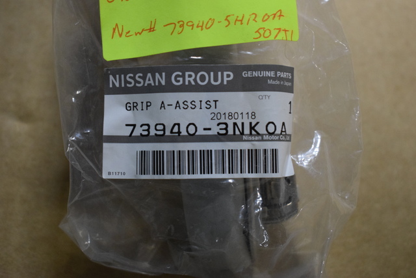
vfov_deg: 22.6
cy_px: 139
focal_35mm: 60
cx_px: 208
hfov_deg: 33.4
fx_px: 693
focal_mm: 40
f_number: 5
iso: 3200
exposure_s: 1/100
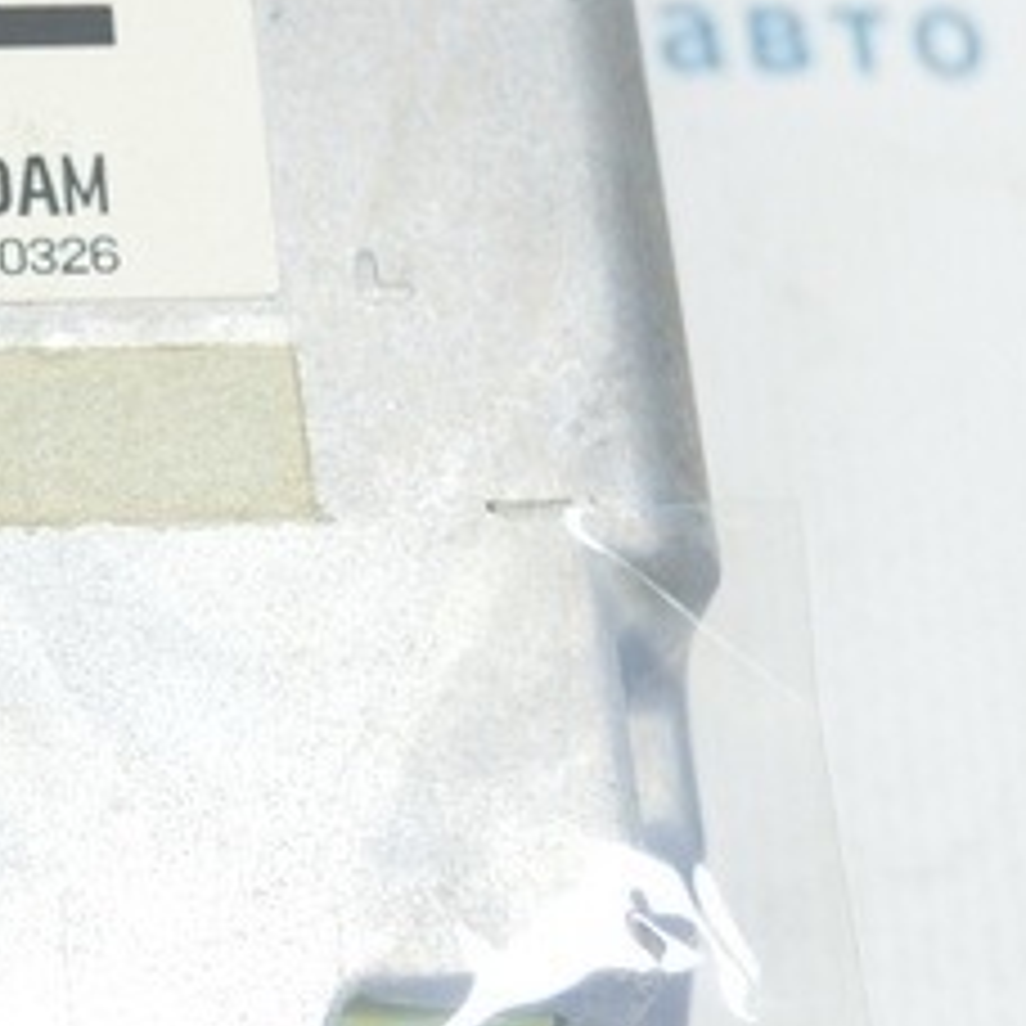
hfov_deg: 13.9
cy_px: 506
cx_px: -387
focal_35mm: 120
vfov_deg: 14.5
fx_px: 4021
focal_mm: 21
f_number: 3.8
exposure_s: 1/50
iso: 400
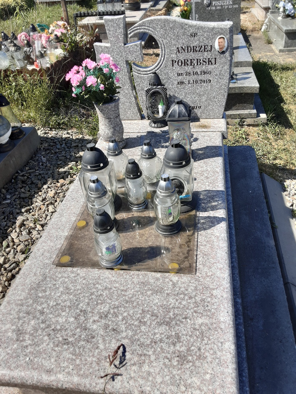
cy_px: 197
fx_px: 319
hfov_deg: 49.8
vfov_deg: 63.4
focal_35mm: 28
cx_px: 148
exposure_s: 1/2000
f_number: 1.9
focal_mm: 2.9
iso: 40
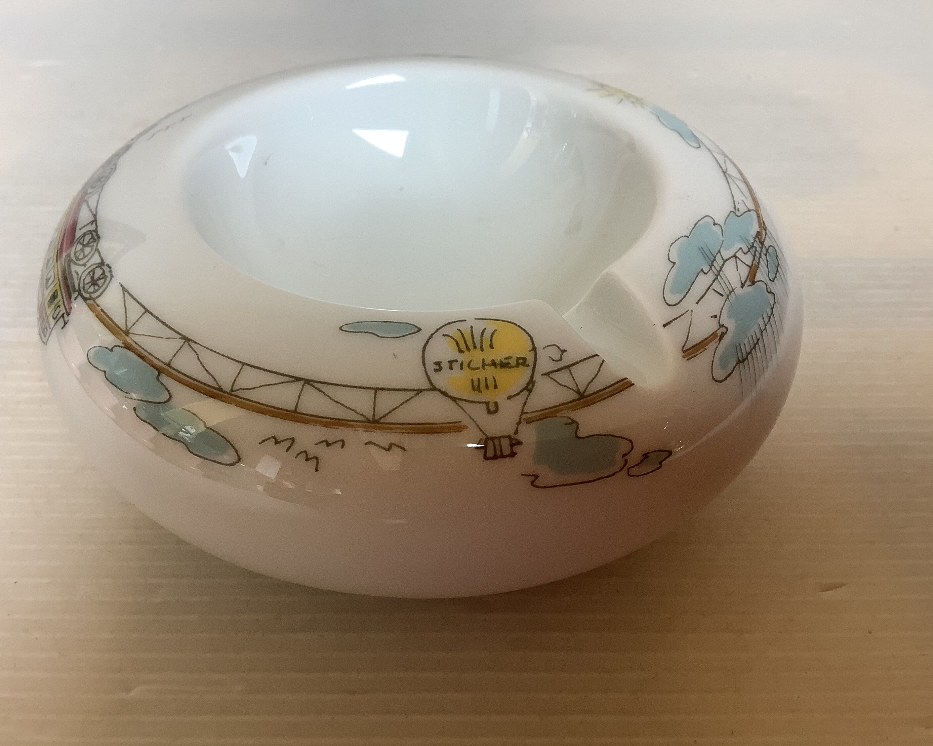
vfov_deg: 42.2
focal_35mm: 35
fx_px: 966
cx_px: 434
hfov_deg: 51.5
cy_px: 354
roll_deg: +0.2
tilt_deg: -39.2
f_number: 2.4
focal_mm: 3.3
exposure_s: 1/50
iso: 50
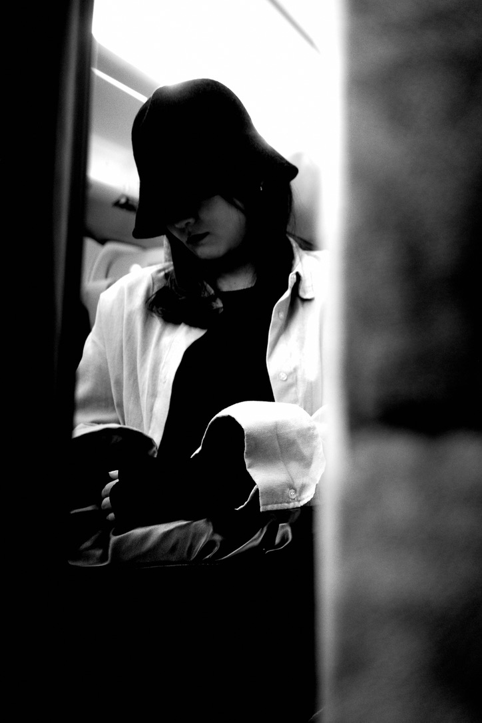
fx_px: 803
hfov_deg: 33.4
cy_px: 362
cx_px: 241
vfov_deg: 48.5
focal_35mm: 40
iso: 640
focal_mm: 26
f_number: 2.8
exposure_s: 1/40
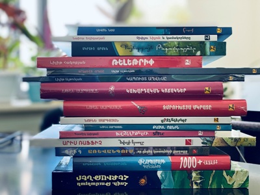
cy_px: 98
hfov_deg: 36.8
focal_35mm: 52
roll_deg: +0.0
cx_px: 130
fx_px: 391
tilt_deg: -1.0
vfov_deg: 28.0
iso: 200
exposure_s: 1/100
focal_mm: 6
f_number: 2
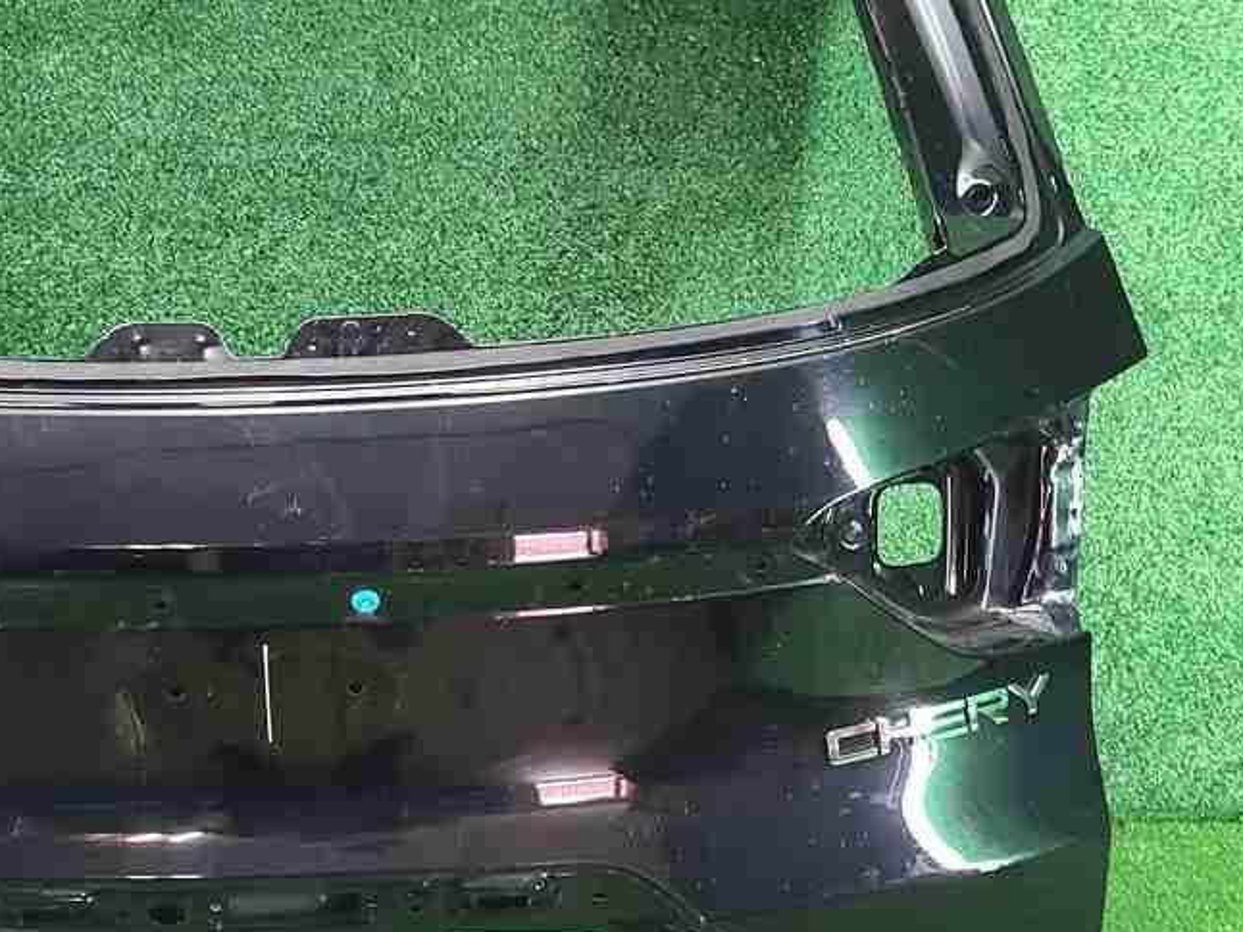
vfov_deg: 25.2
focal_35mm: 58
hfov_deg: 32.8
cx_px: 362
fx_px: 2082
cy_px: 470
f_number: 1.8
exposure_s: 1/50
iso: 431
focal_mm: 5.4
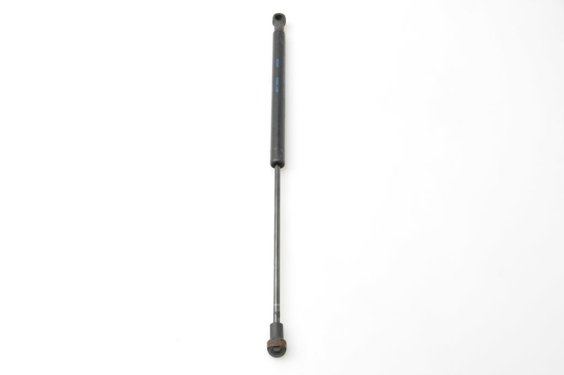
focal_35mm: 39
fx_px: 611
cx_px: 282
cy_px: 188
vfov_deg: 34.2
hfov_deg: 49.6
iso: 6400
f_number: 7.1
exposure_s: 1/200
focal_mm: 26
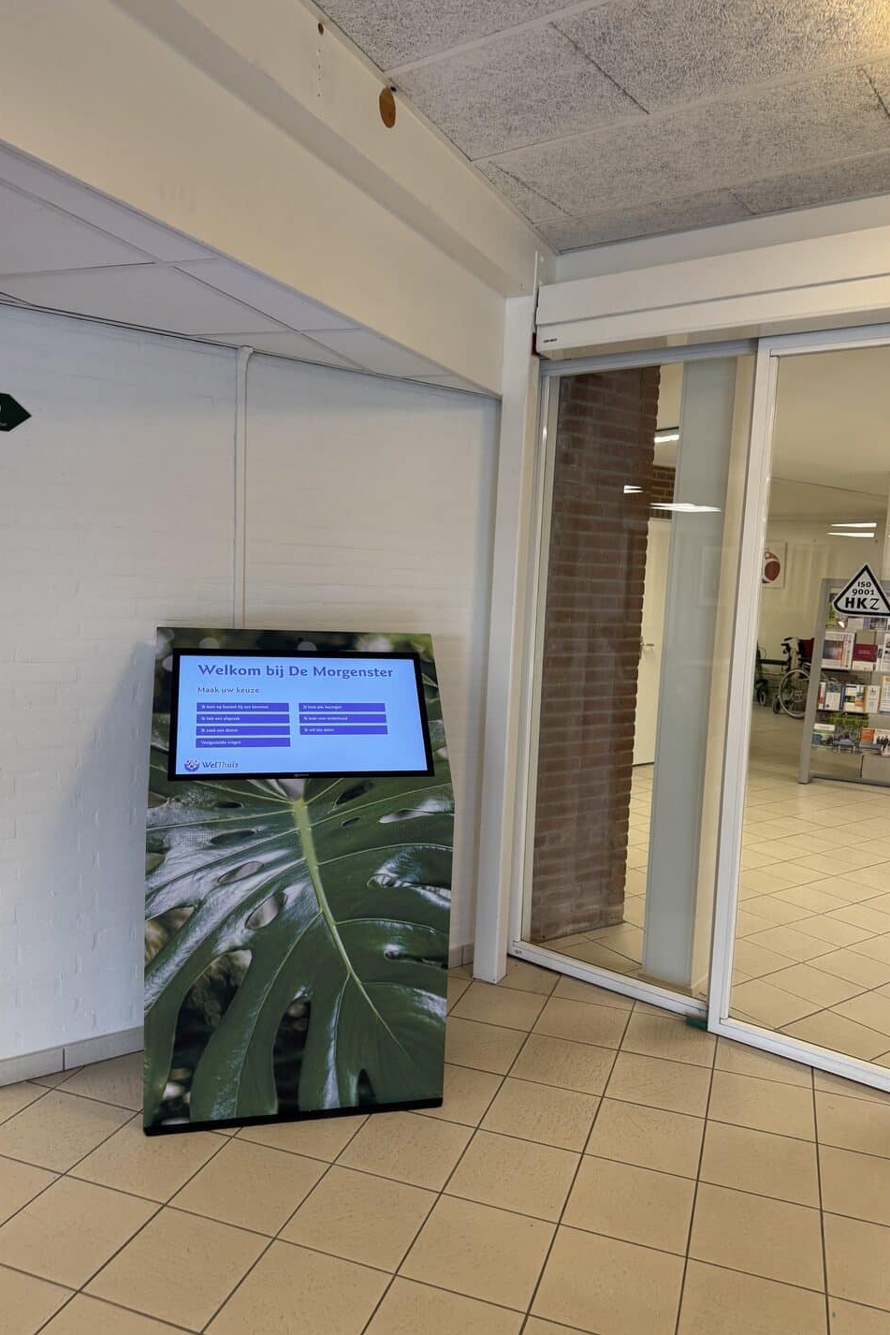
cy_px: 668
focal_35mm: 25
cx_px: 451
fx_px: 927
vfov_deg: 71.5
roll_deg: -3.0
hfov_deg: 51.3
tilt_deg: -5.8
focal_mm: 6.76
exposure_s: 1/50
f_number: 1.78
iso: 125
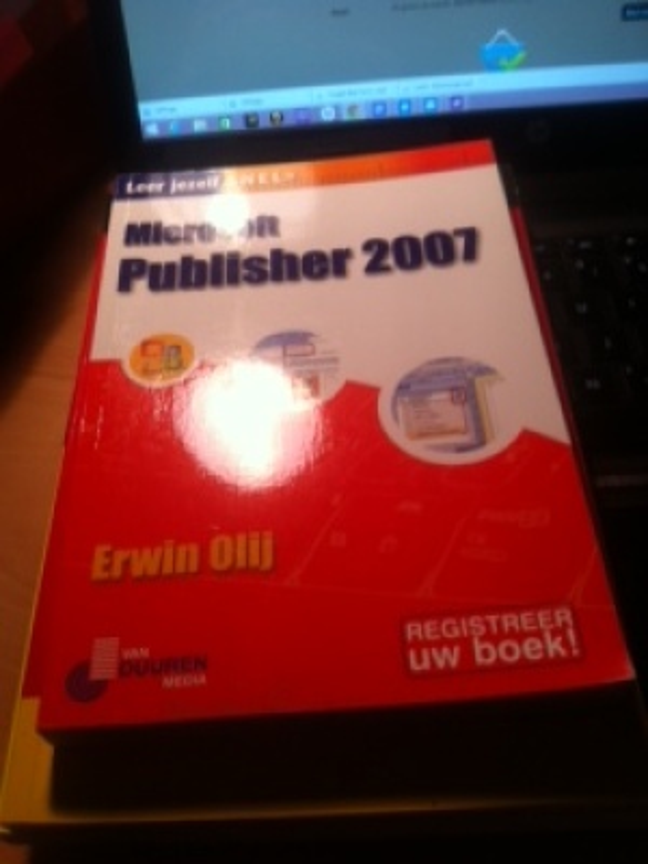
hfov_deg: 40.7
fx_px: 874
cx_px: 324
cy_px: 432
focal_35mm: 35
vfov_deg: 52.6
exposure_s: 1/24
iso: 80
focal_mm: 3.85
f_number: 2.8
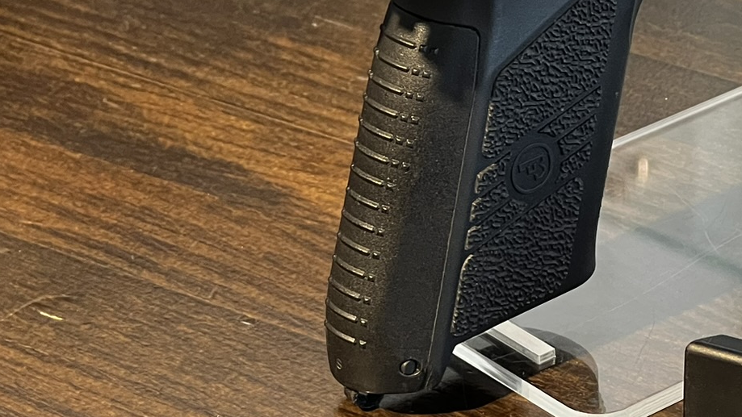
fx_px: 3679
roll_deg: +0.7
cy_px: -14
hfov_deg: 11.4
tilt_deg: -25.5
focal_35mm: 187
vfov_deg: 6.5
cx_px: 734
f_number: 2.8
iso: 250
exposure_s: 1/100
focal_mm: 9
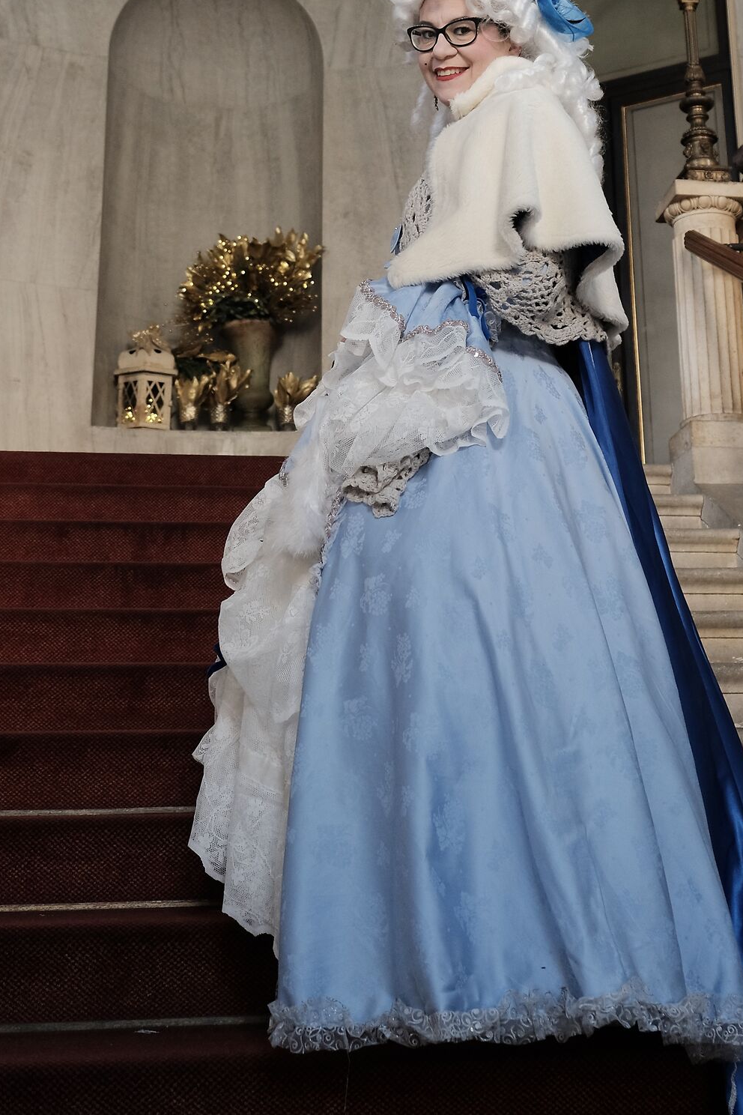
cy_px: 270
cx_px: 462
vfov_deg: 38.5
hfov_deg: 26.9
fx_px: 1548
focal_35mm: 50
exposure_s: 1/50
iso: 800
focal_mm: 20.5
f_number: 4
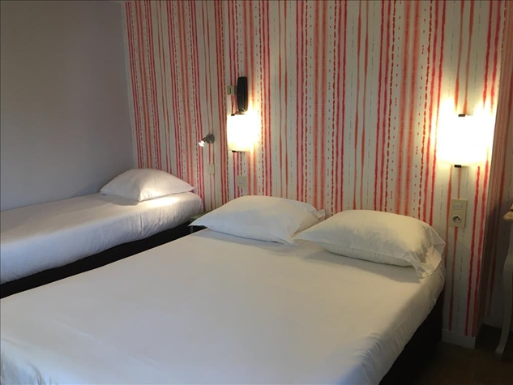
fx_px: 430
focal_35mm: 29
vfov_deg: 48.2
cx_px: 256
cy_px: 192
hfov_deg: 61.7
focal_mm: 4.15
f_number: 2.2
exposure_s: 1/33
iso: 40
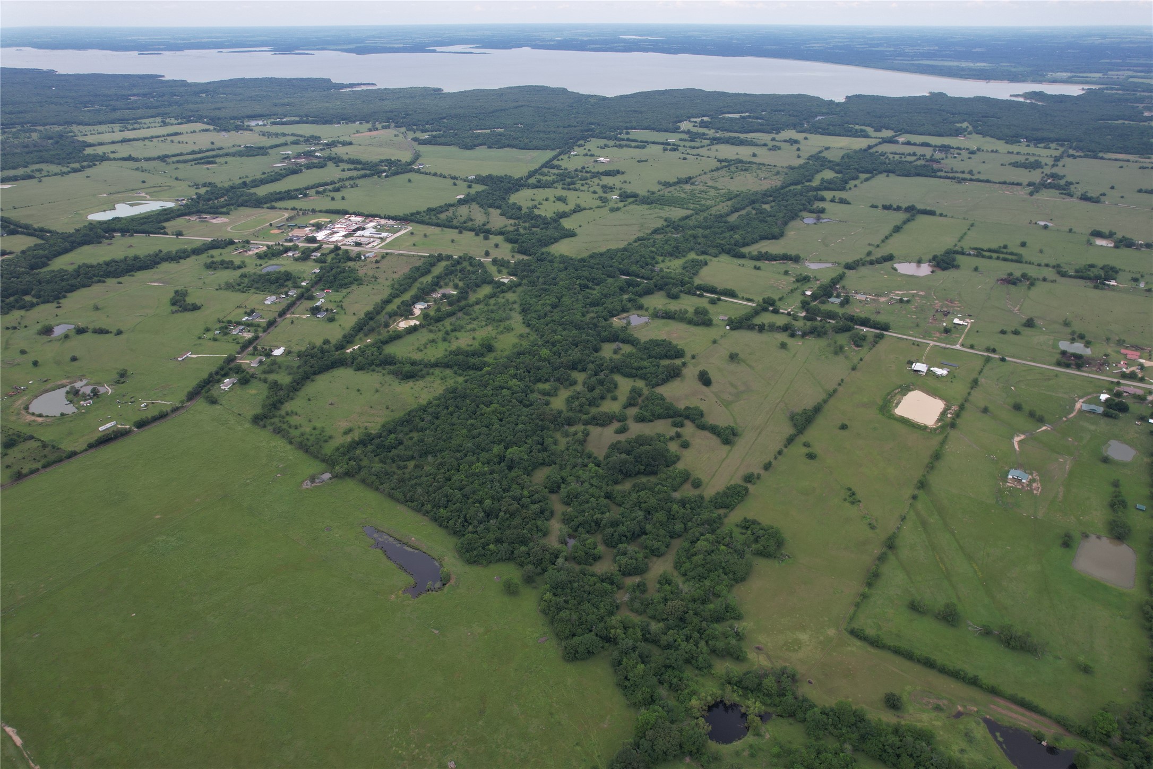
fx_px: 705
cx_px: 576
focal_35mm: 22
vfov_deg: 57.2
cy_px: 384
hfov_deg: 78.6
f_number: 2.8
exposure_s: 1/1250
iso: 100
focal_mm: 8.38
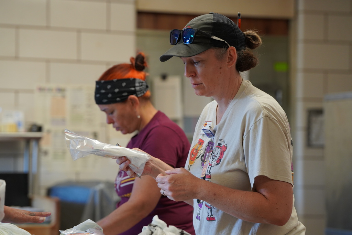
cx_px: 176
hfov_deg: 16.5
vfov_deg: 11.1
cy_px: 118
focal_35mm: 124
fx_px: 1213
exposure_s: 1/160
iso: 2000
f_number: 4
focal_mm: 124
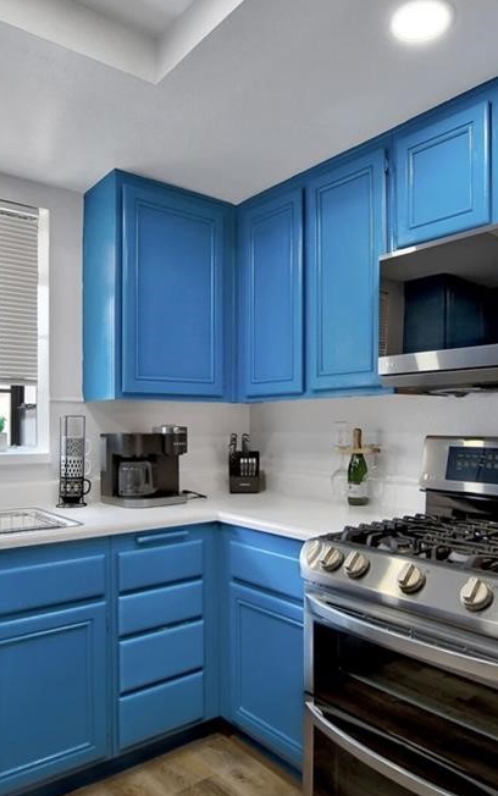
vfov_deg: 74.8
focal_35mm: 24
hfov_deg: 51.0
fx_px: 521
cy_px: 389
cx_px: 281
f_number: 6.3
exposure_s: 1/160
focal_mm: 10
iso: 1250
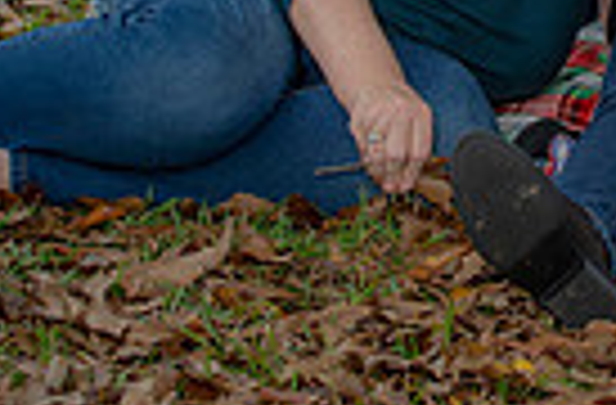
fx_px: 5076
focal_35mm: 298
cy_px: -406
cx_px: 865
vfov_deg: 4.5
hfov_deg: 6.9
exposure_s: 1/200
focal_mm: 70
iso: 160
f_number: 5.6
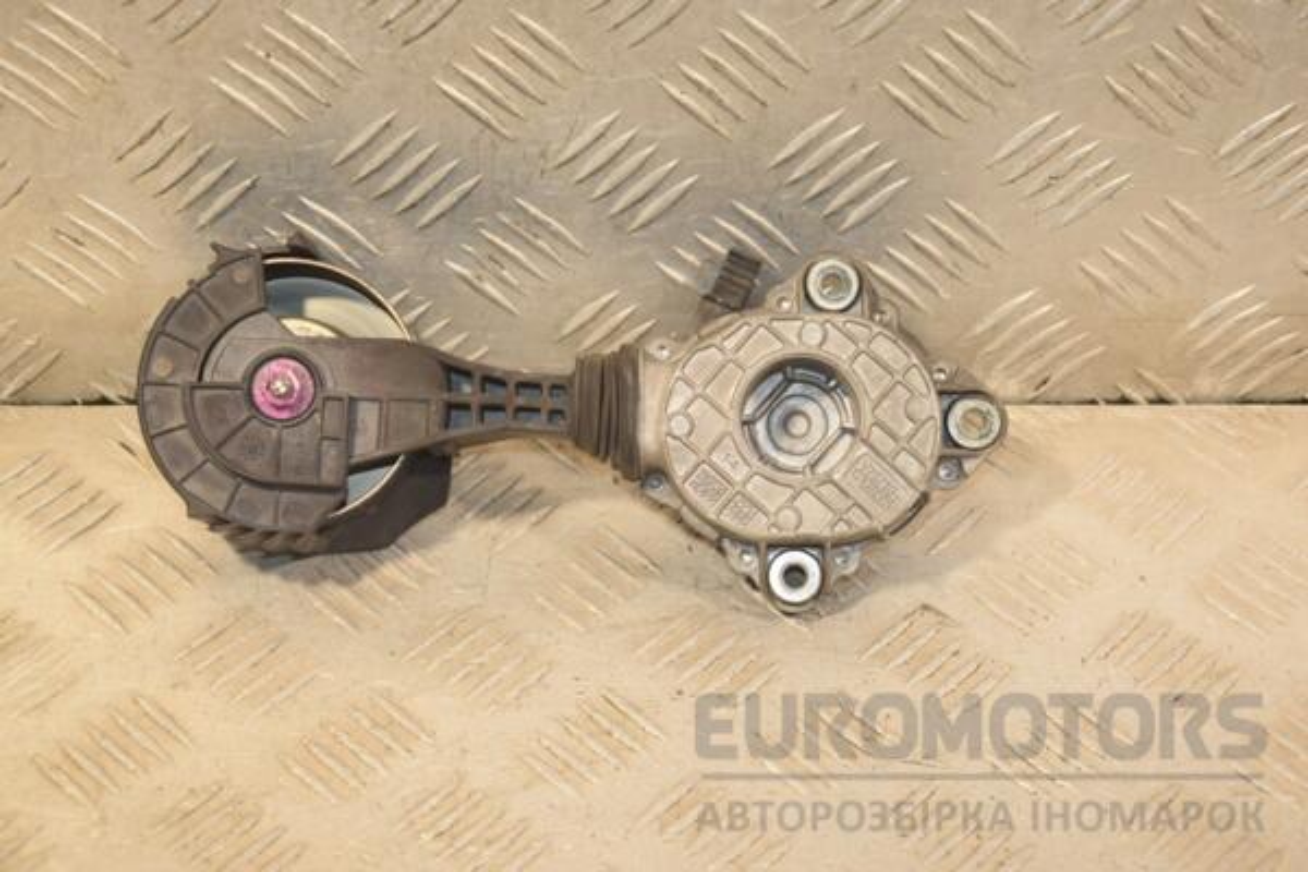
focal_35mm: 78
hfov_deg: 26.0
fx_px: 2834
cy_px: 436
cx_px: 654
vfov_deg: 17.5
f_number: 6.3
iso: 800
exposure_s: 1/200
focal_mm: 52
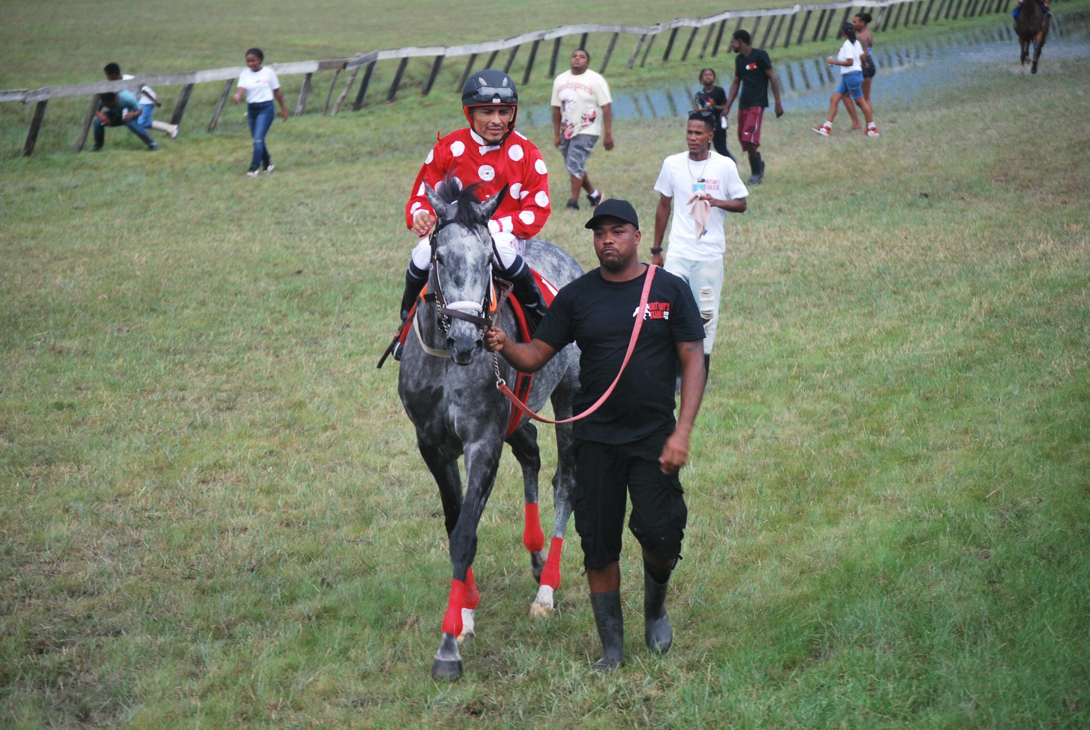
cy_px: 365
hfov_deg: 15.2
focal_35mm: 135
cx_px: 545
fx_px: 4092
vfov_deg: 10.2
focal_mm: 90
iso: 220
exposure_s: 1/125
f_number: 4.5
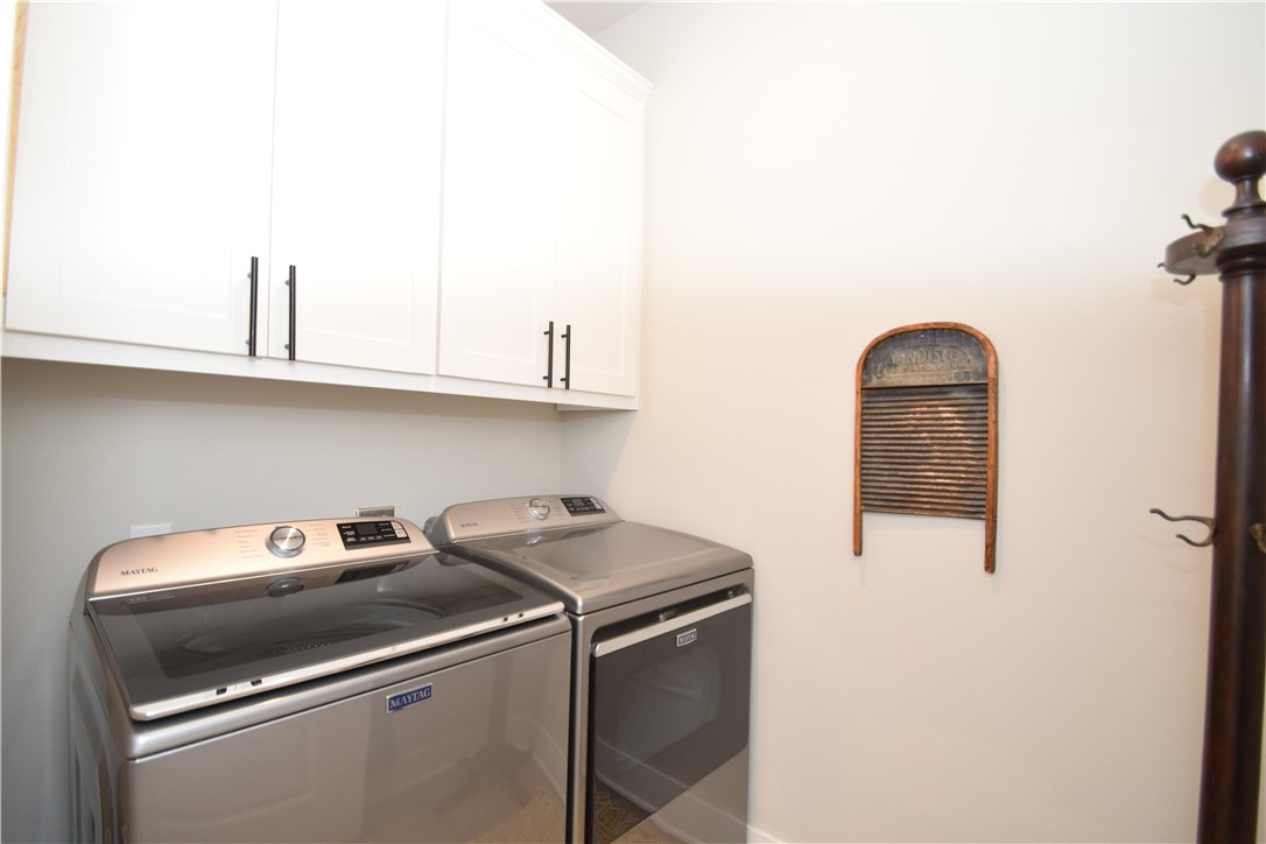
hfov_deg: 95.0
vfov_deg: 72.1
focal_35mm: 16
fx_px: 580
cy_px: 422
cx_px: 633
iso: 800
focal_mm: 11
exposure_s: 1/60
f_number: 3.8
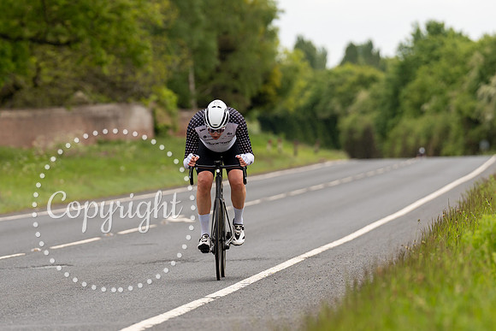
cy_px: 138
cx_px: 210
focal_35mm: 331
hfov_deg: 6.2
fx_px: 4560
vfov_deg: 4.2
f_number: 3.5
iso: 160
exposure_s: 1/1000
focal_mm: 200
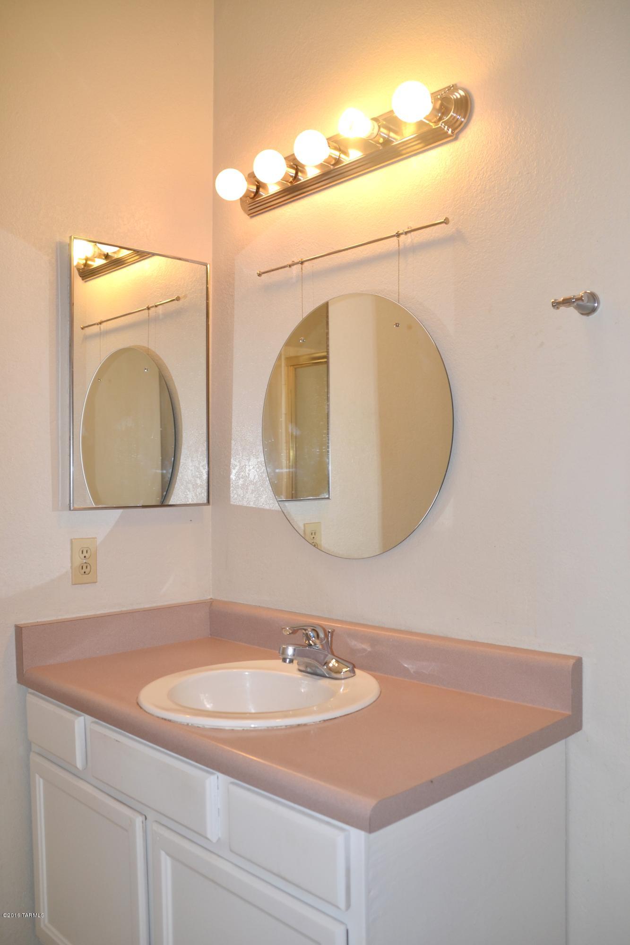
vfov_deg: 61.9
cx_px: 315
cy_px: 472
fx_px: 788
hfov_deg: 43.6
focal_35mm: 30
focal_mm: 20
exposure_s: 1/125
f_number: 4
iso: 200
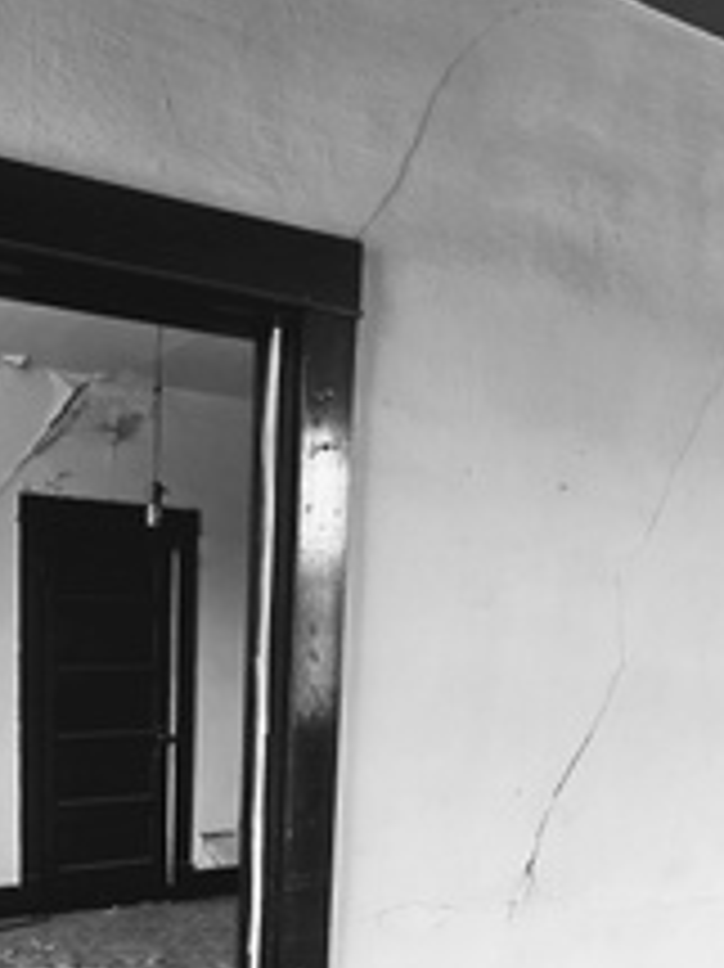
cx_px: 148
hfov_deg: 45.8
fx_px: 810
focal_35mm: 29
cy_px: 711
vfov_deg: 58.8
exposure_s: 1/359
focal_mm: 2.2
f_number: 1.9
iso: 400
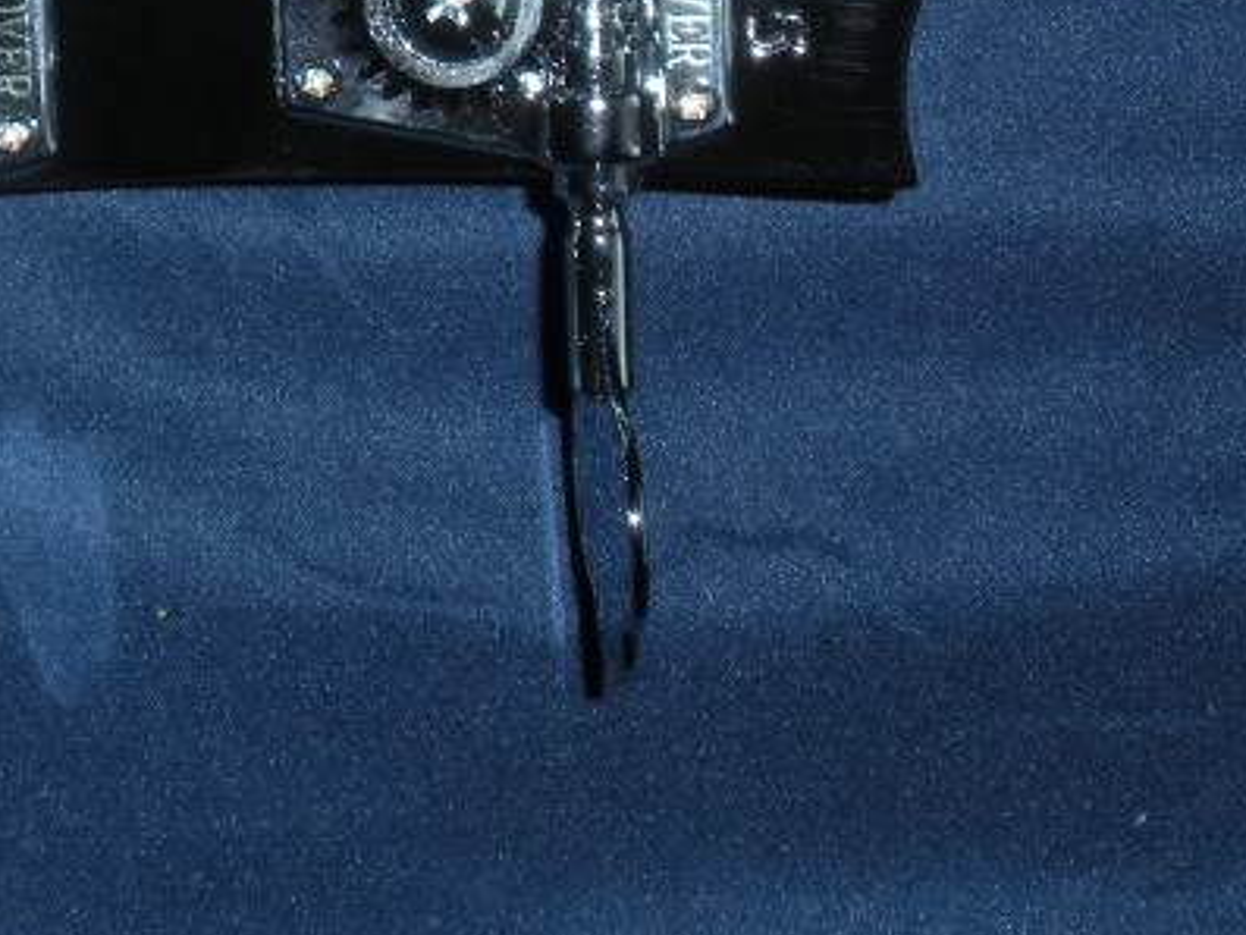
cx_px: -260
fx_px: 4825
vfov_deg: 10.8
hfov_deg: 14.3
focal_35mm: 134
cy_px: -245
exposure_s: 1/60
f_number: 4.4
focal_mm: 9.1
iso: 64
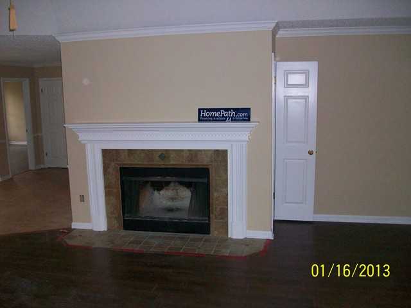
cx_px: 206
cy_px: 154
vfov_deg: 41.8
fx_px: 404
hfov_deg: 54.0
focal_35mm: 34
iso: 200
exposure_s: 1/60
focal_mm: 5.7
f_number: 2.8
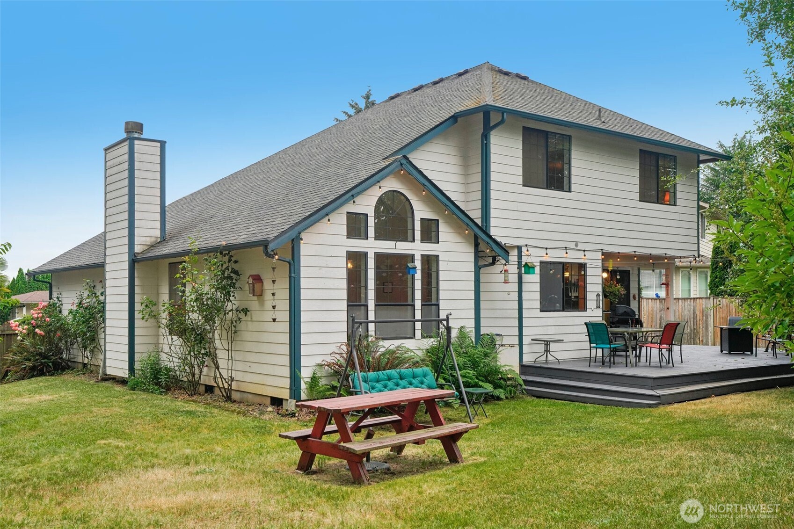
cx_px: 397
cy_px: 264
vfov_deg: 37.8
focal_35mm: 35
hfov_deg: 54.4
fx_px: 772
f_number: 8
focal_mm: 35
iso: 400
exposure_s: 1/160
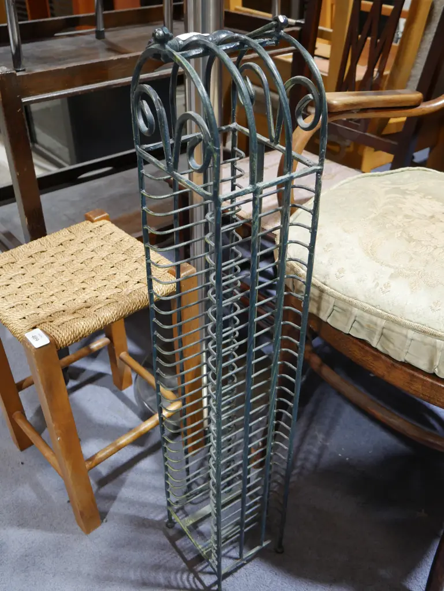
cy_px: 296
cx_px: 222
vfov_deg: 56.8
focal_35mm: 32
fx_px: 547
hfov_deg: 44.2
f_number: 3.6
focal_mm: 16
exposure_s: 1/60
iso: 800
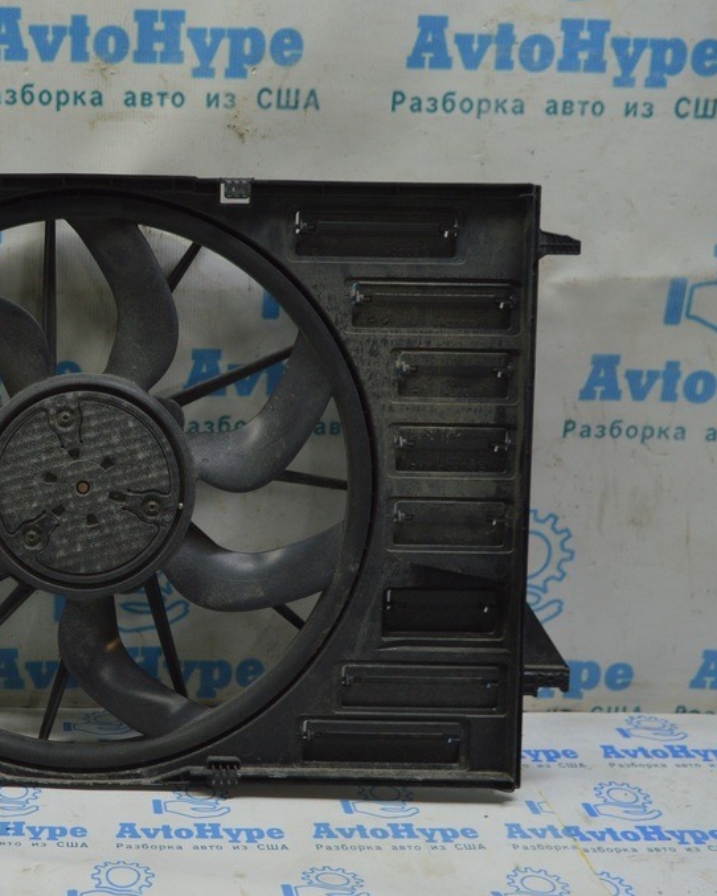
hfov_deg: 28.5
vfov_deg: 36.7
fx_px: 1353
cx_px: 71
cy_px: 447
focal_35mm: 51
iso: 400
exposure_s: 1/40
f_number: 5.6
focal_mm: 24
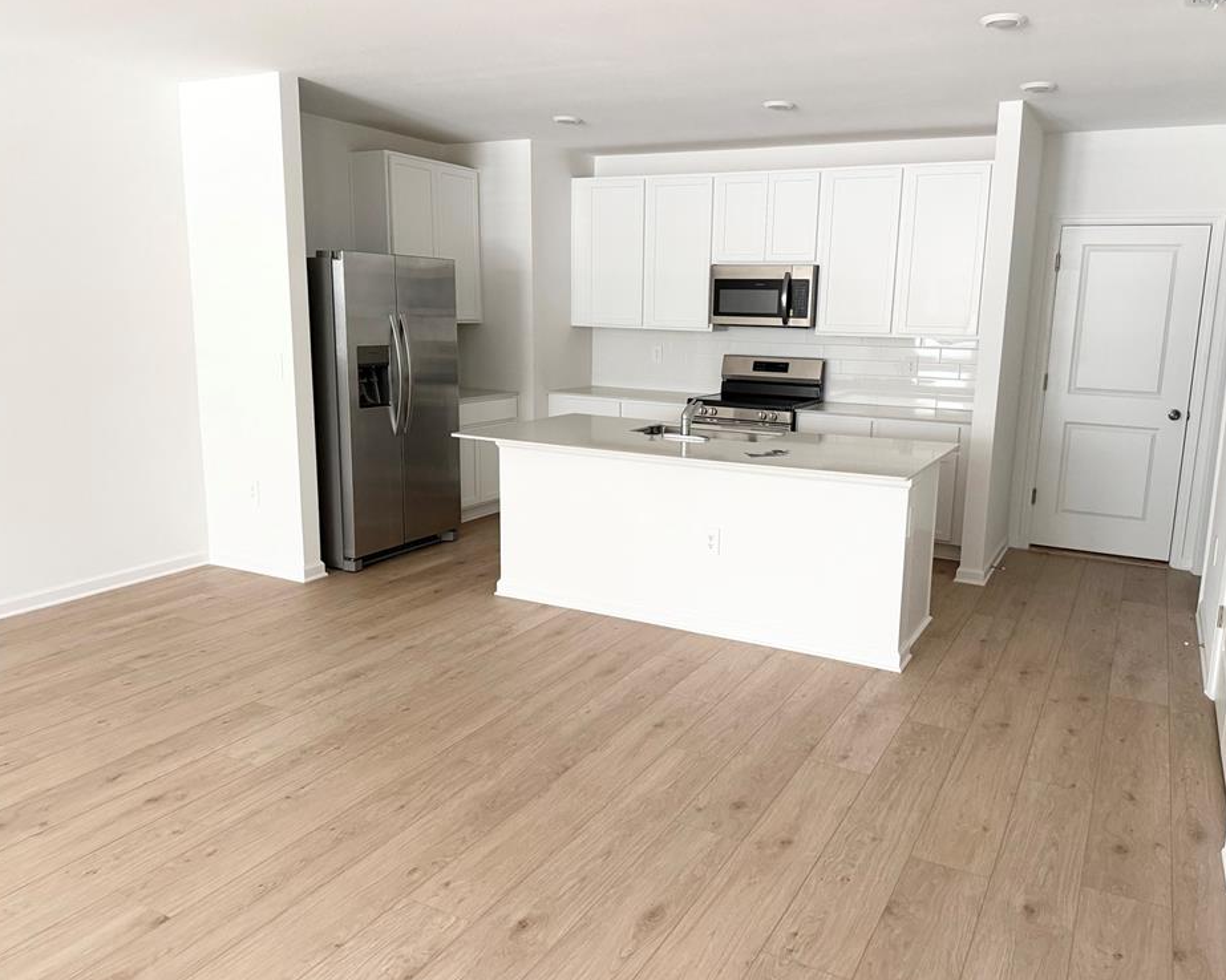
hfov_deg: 65.9
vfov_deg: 54.9
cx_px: 665
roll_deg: -1.8
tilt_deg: -9.9
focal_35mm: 26
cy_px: 481
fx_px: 943
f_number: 1.78
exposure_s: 1/60
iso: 320
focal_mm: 6.76
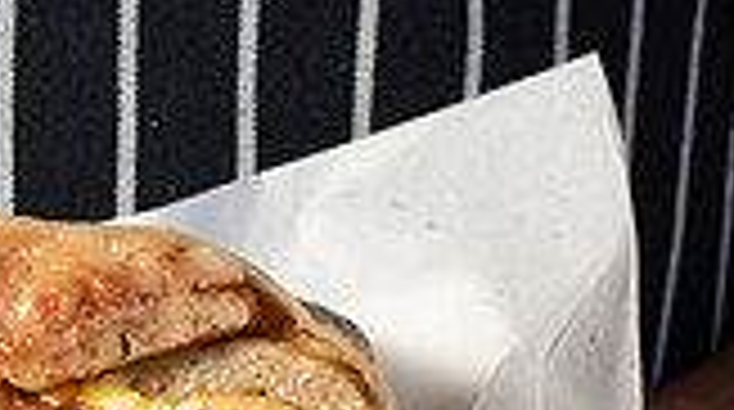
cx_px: 32
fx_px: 4430
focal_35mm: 228
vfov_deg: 5.3
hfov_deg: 9.4
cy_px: 384
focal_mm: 50
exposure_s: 1/200
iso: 200
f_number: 7.1
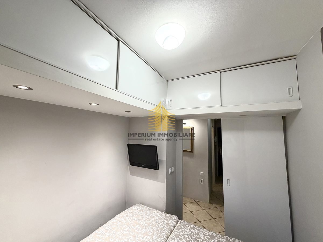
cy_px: 121
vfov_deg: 85.7
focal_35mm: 14
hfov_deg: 102.1
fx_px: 131
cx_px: 162
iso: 200
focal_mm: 2.22
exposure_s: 1/50
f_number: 2.2
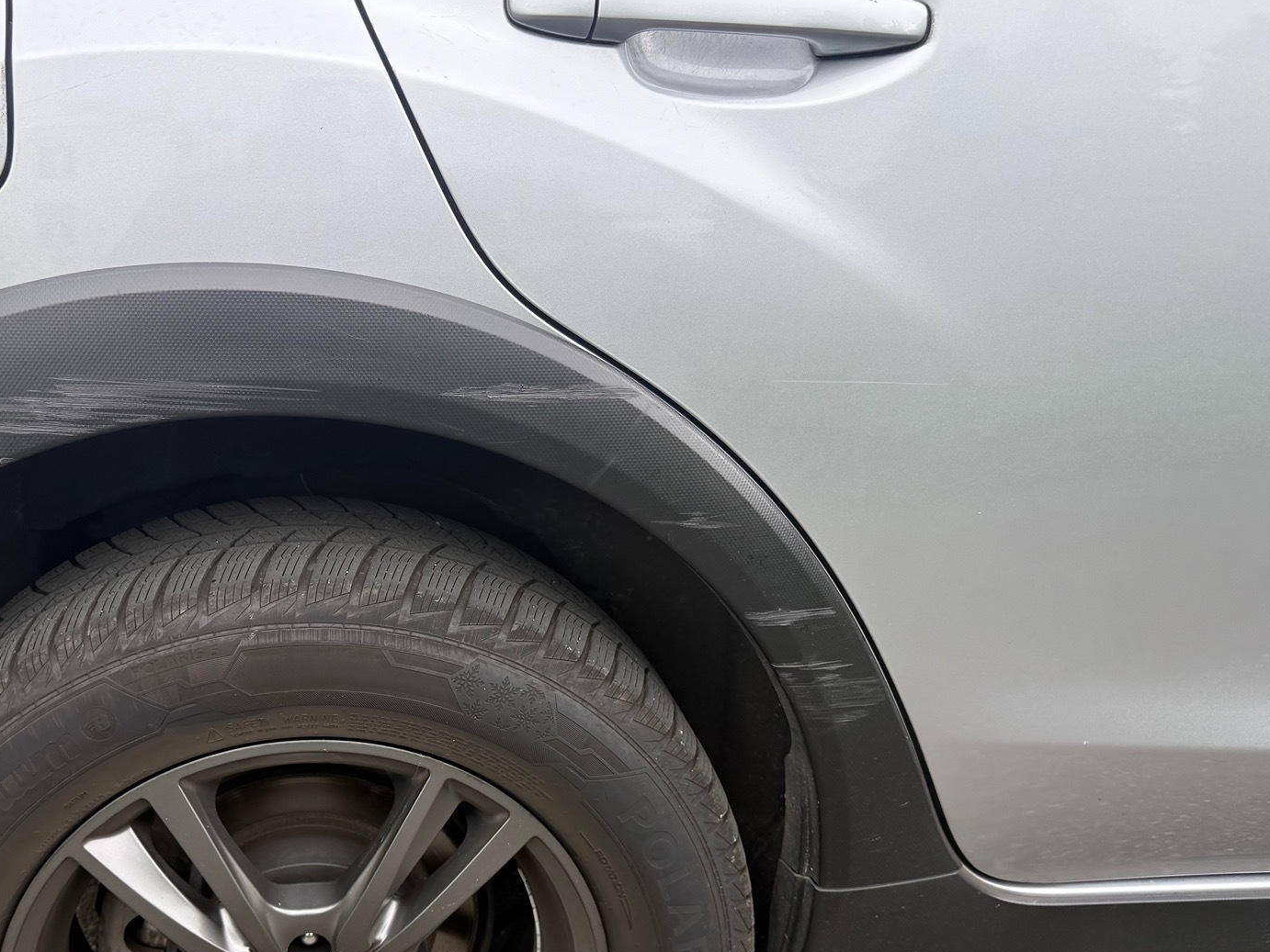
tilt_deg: -26.0
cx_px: 421
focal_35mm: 35
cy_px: 644
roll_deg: -0.5
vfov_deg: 40.1
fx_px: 1284
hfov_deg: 51.6
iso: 100
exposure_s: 1/813
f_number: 1.78
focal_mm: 6.76
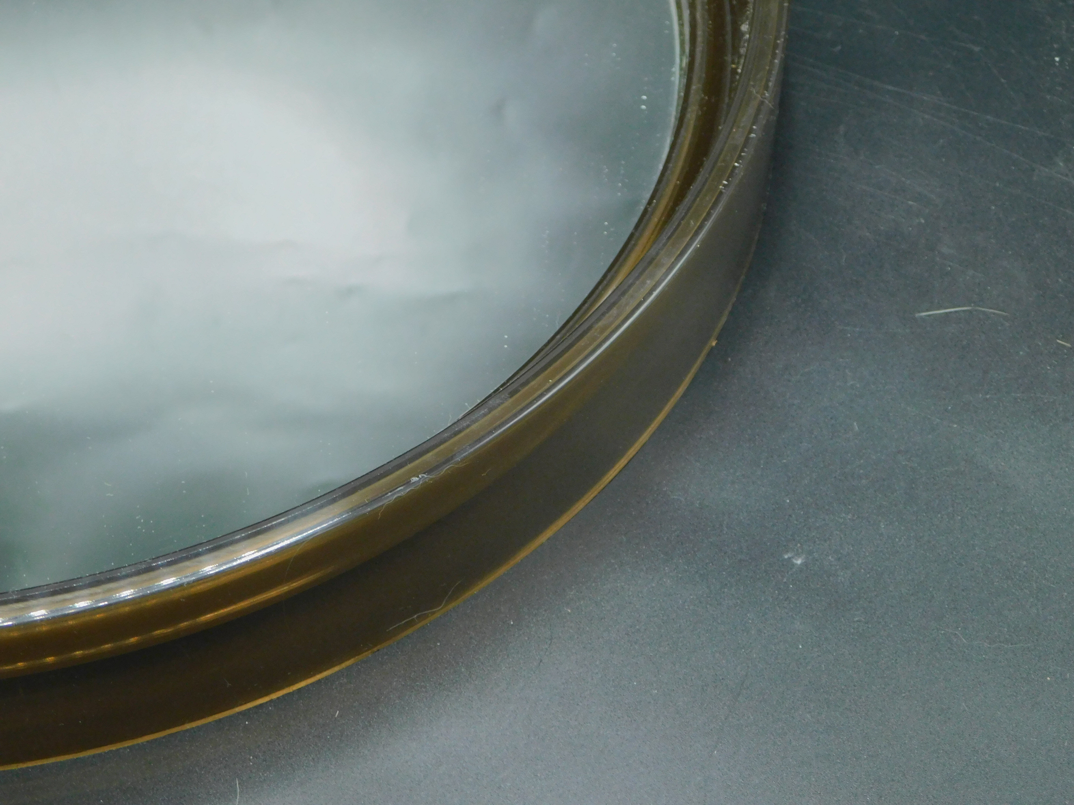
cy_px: 402
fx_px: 2482
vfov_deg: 18.4
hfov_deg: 24.4
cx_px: 537
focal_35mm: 80
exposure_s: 1/30
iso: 280
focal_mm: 14.2
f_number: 4.4
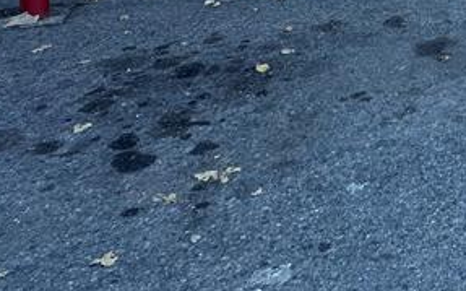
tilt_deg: +0.1
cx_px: 604
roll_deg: -1.7
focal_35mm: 53
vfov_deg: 19.6
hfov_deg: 30.3
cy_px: -200
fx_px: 673
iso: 40
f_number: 2.2
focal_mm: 2.22
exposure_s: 1/296
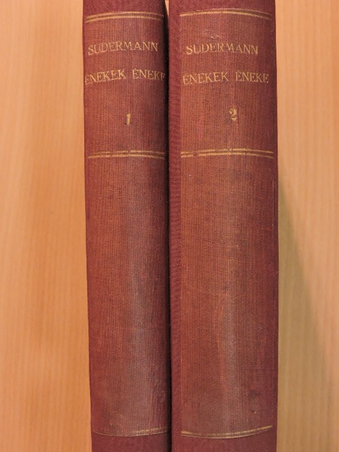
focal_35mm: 50
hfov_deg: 29.1
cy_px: 226
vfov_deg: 38.2
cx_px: 170
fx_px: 653
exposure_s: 1/30
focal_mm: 9
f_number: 5
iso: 800
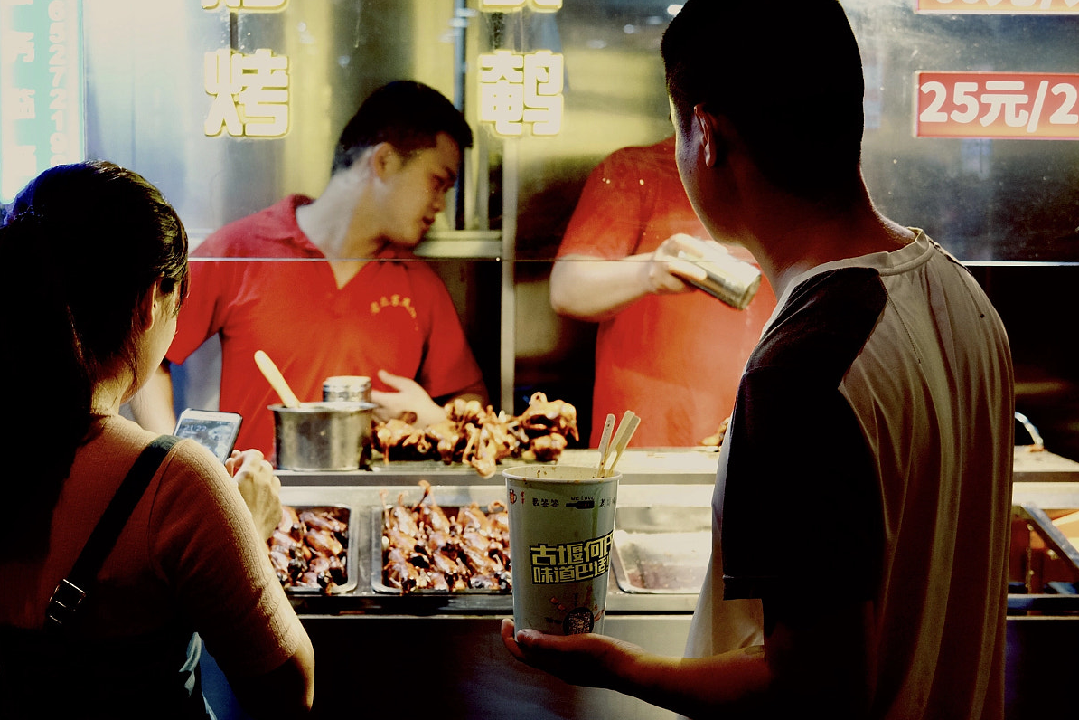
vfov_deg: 19.2
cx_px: 431
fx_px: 2128
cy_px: 363
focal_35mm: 71
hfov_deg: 28.4
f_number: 3.6
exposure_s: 1/85
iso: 1600
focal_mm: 35
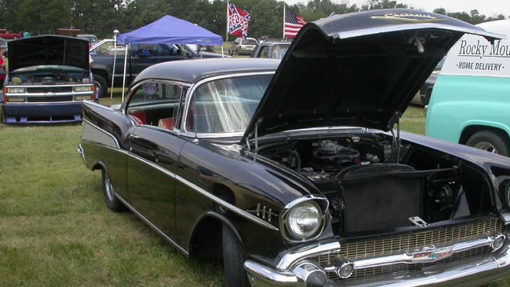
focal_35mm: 51
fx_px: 690
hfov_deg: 40.4
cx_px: 299
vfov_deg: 23.5
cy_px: 141
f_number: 6
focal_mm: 7.85
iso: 100
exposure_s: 1/257
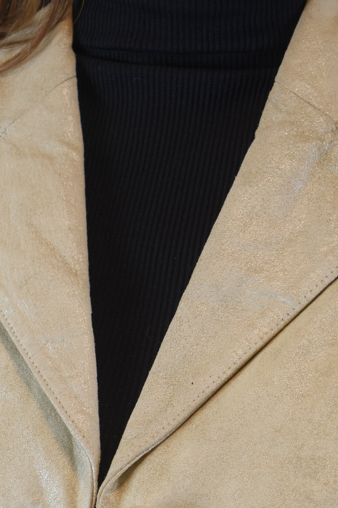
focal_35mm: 109
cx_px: 37
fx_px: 1535
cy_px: 469
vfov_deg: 18.4
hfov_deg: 12.5
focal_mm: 38
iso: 400
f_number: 4.8
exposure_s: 1/80
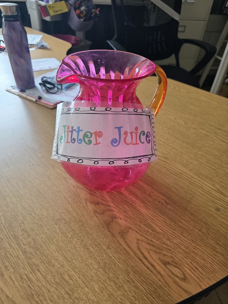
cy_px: 152
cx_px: 114
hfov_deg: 58.9
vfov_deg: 73.9
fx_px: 202
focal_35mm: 23
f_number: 1.7
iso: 200
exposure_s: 1/120
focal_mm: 6.3
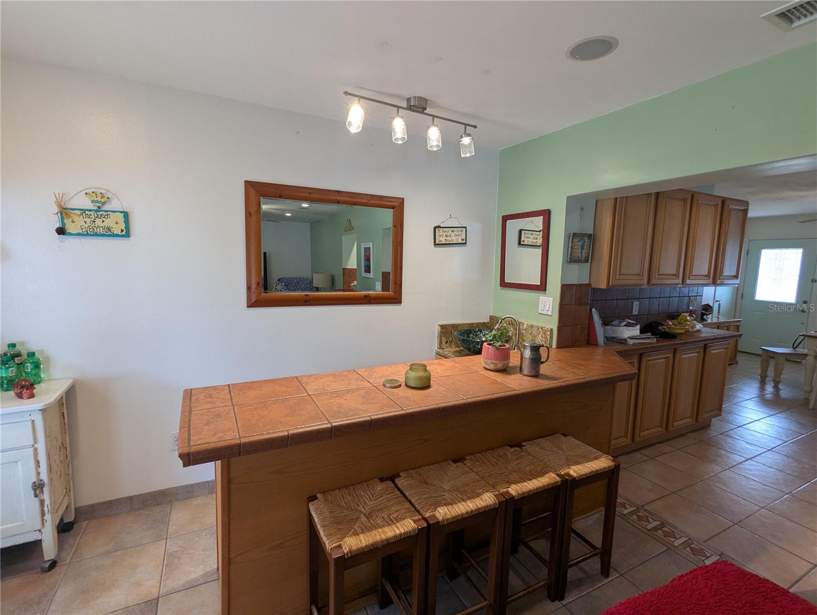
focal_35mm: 16
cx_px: 408
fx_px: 378
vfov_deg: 78.2
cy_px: 308
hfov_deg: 94.4
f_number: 2.2
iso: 58
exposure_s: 1/30
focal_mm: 2.35
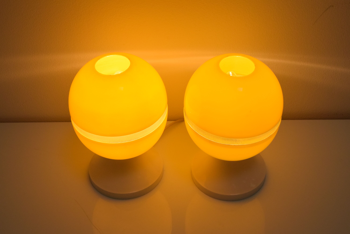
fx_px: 555
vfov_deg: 23.8
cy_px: 117
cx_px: 175
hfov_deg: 35.0
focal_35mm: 57
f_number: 13
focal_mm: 38
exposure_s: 1/640
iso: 1600
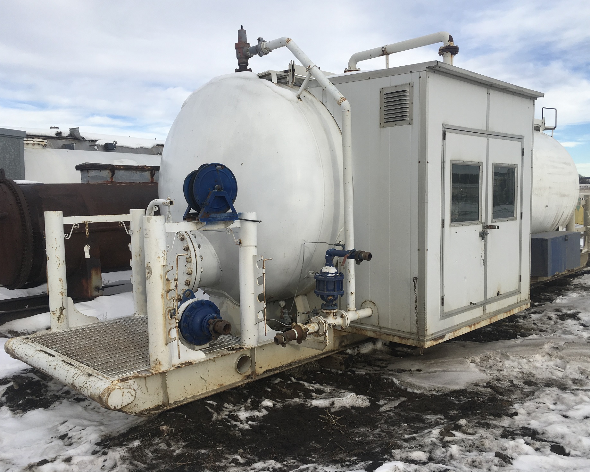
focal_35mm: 31
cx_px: 319
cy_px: 234
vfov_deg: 47.1
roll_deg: +1.5
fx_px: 541
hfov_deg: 57.1
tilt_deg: -4.7
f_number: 2.2
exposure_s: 1/1131
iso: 25
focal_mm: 4.15
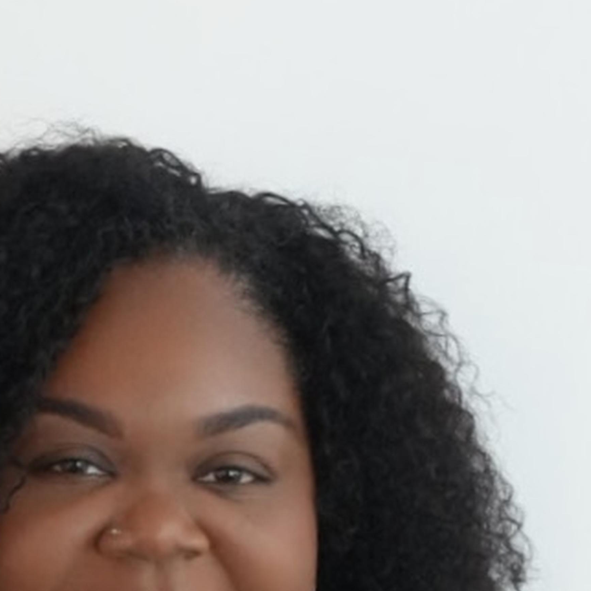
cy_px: 459
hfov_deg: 20.4
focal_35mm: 84
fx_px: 1623
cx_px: 121
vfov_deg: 20.4
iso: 5000
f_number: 4
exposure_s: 1/200
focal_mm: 20
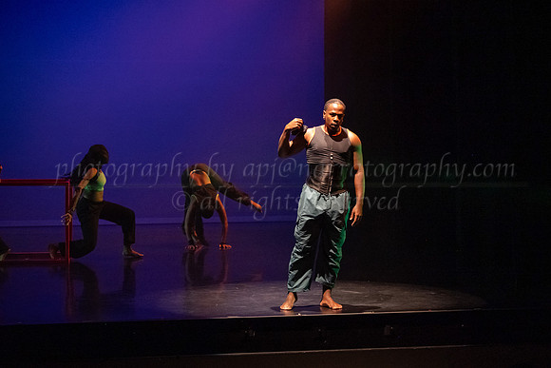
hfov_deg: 23.4
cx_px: 318
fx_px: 1328
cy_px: 170
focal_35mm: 87
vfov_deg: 15.8
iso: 4000
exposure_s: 1/400
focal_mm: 75
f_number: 3.5
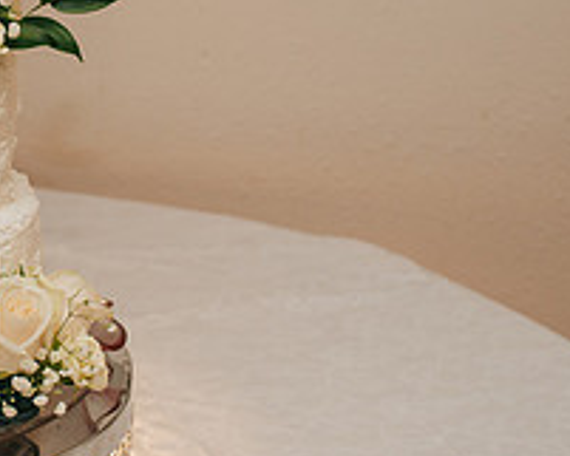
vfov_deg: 15.7
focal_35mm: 97
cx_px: -96
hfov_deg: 18.8
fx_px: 1637
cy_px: 55
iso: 800
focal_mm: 35
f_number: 3.2
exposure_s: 1/200
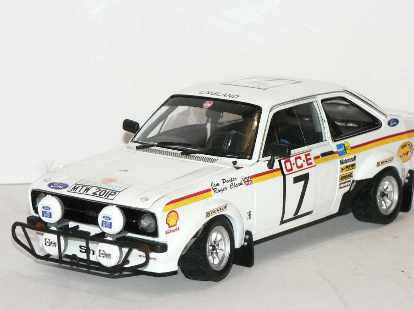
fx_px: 1615
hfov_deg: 14.6
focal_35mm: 135
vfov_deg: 11.0
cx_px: 235
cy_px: 153
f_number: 3.2
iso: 400
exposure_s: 1/60
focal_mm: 18.2
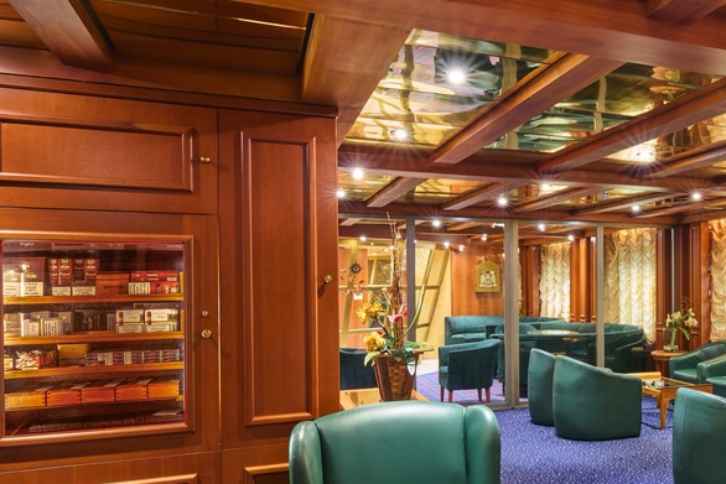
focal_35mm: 35
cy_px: 300
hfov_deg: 50.5
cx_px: 601
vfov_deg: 37.7
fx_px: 706
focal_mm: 19
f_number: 11
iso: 200
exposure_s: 8
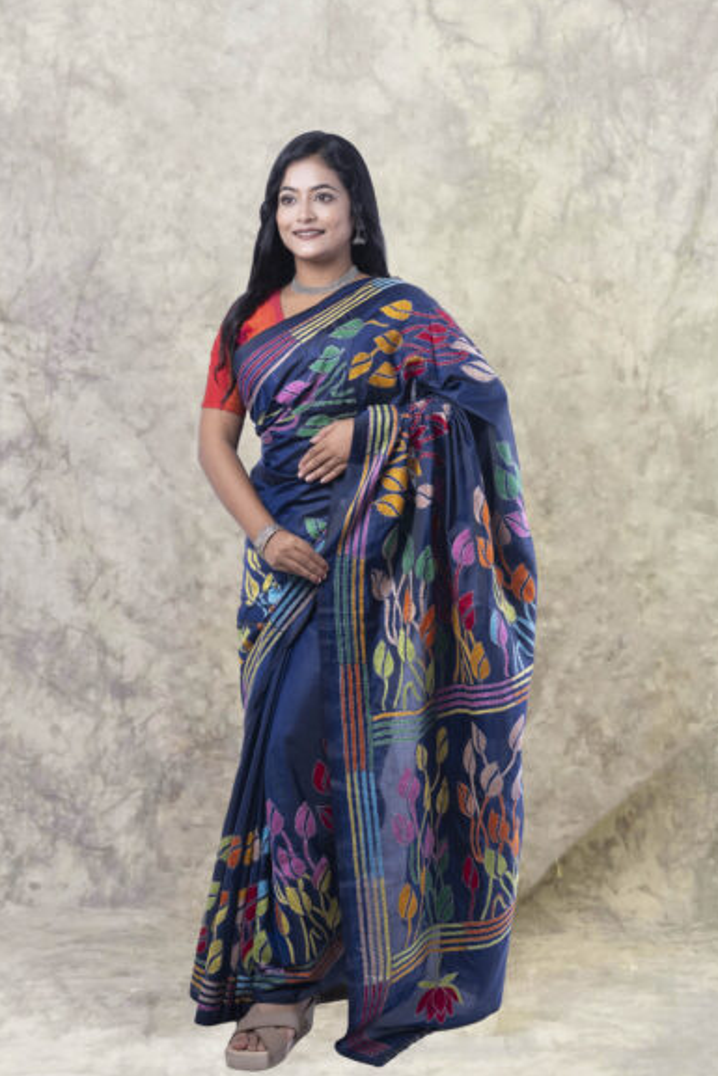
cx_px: 354
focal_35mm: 52
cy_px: 537
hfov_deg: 26.0
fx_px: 1555
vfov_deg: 38.2
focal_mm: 50
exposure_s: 1/200
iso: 100
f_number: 9
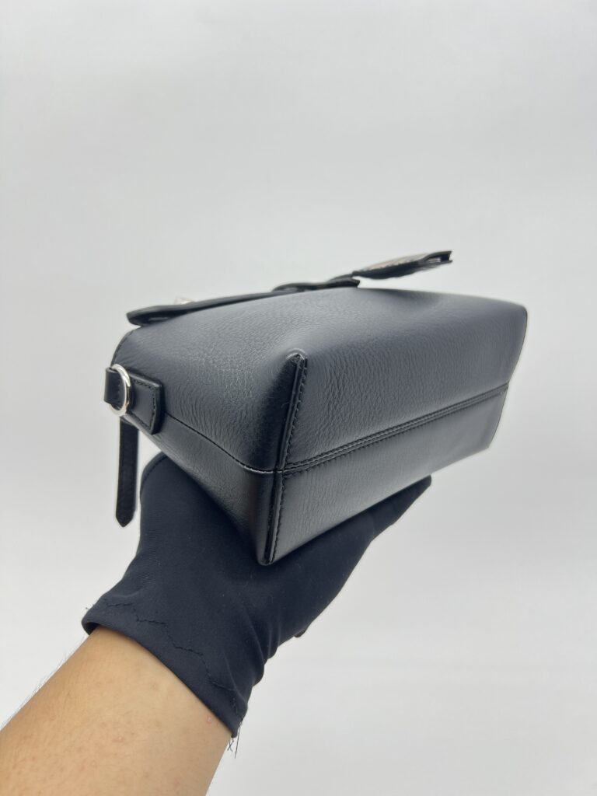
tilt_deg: -18.5
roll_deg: -0.4
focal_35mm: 26
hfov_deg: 53.1
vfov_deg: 67.3
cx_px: 298
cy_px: 398
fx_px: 598
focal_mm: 5.7
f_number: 1.5
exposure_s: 1/100
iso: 32
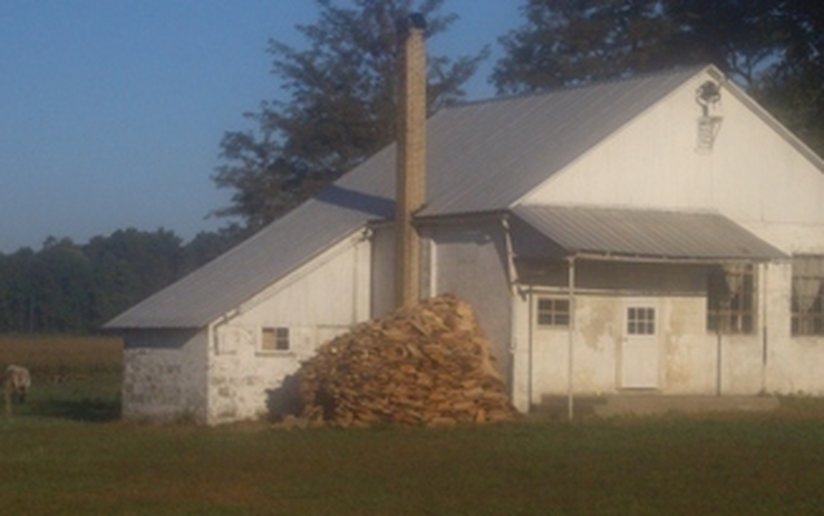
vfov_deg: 11.5
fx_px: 2562
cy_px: 199
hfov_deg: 18.3
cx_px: 461
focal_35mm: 114
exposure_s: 1/1600
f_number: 7
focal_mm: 14.6
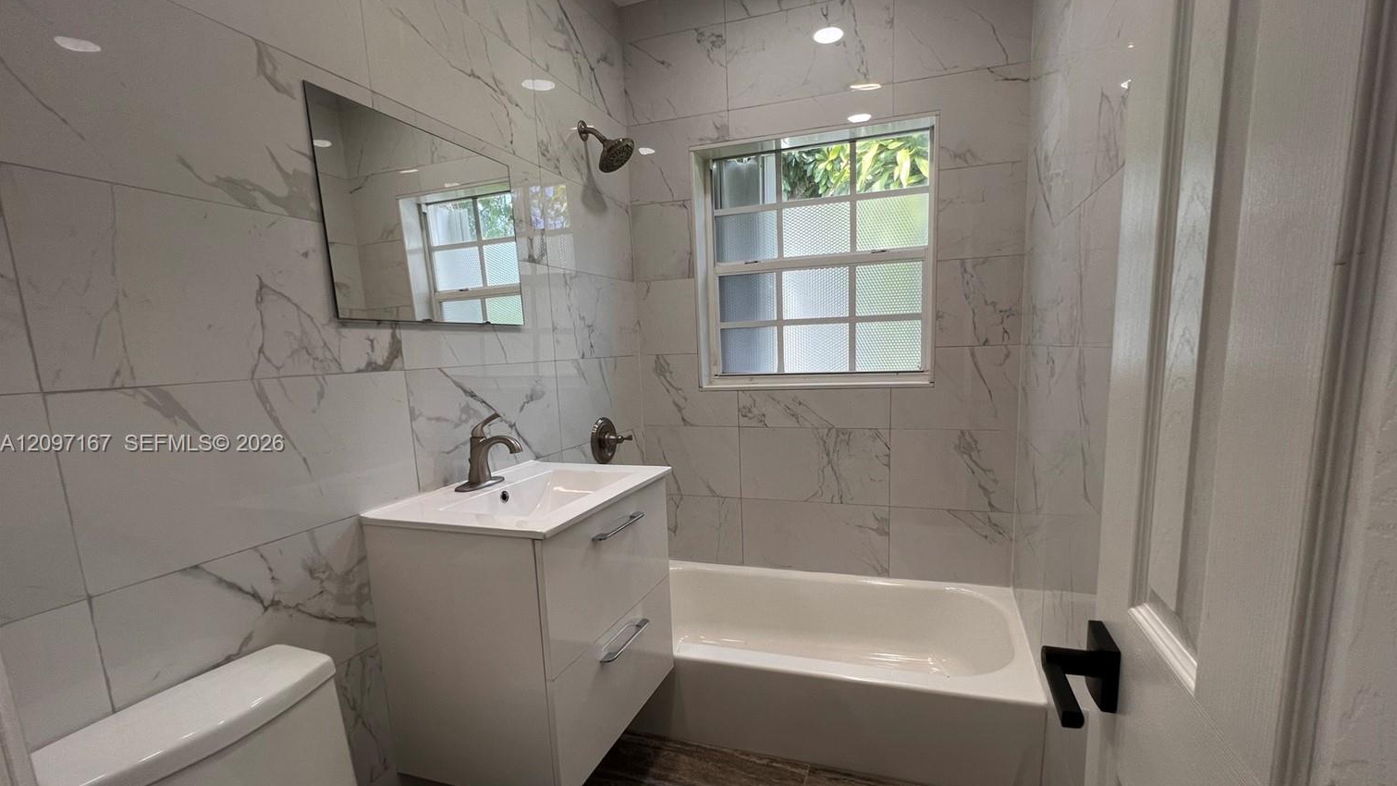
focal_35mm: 15
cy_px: 445
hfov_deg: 102.9
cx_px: 736
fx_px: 556
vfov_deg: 70.2
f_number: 1.8
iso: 64
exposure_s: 1/120
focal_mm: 1.57
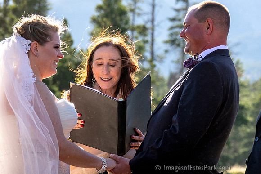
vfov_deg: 6.6
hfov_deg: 9.9
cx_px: 130
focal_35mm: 207
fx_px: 1501
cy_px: 87
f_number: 4
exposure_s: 1/1000
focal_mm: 75.77
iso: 200
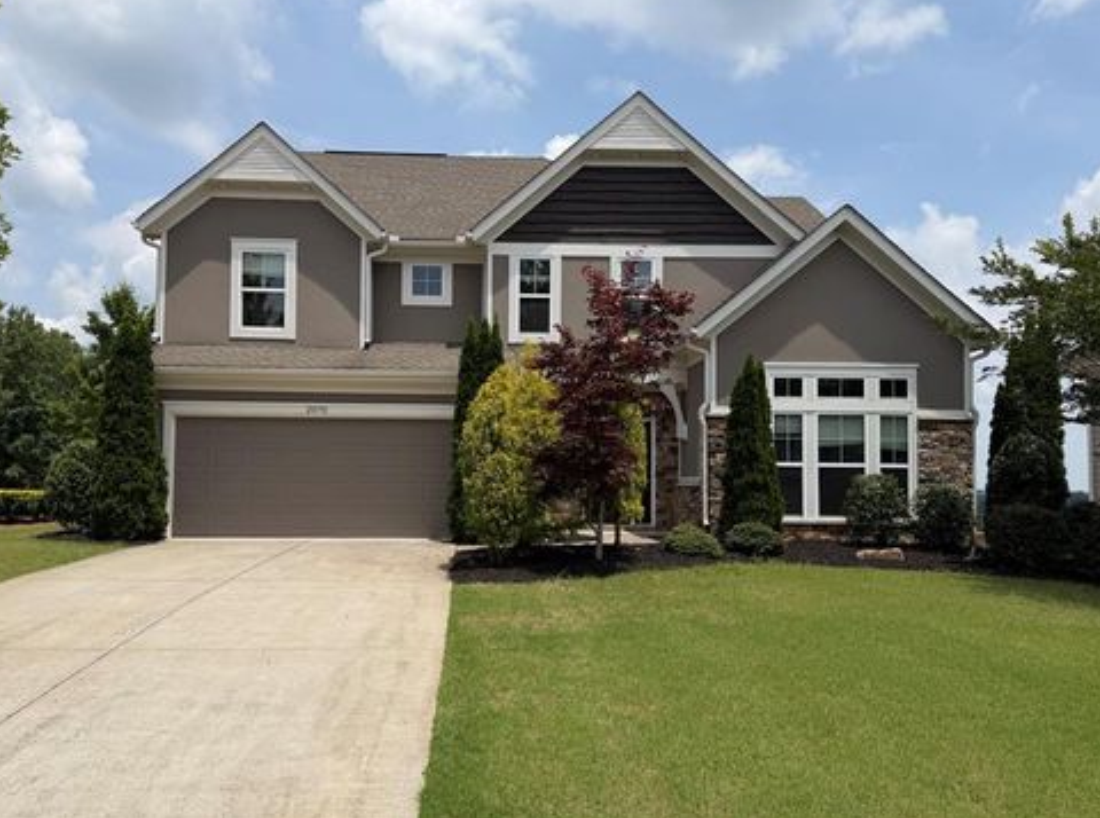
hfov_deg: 69.6
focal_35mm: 25
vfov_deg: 54.6
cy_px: 396
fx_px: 792
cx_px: 555
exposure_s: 1/6711
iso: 80
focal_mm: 6.76
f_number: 1.78
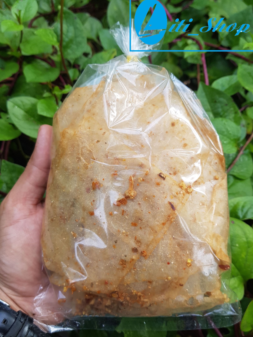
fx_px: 283
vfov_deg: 61.6
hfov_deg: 48.2
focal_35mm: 29
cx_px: 126
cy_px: 181
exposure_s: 1/155
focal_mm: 4.2
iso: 40
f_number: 1.7
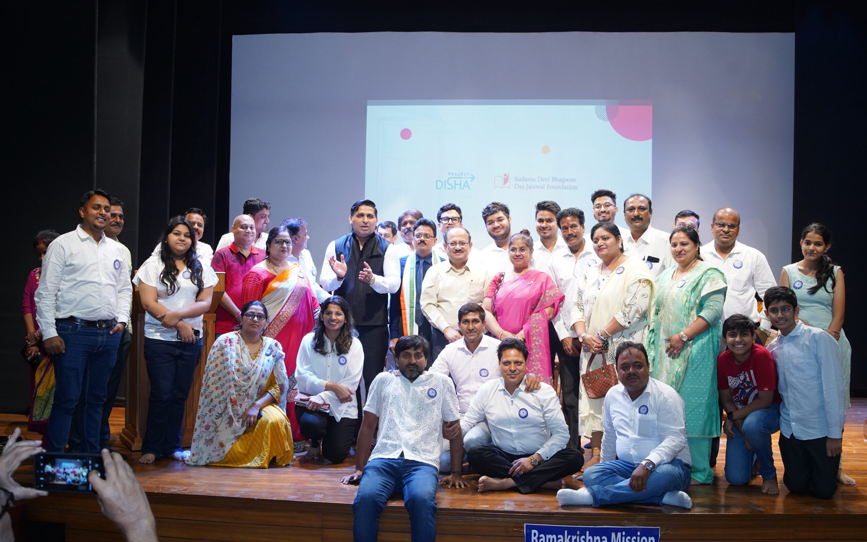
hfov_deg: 54.0
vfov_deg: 35.3
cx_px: 434
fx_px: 851
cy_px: 270
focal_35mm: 36
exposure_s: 1/160
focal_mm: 35
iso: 2000
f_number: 5
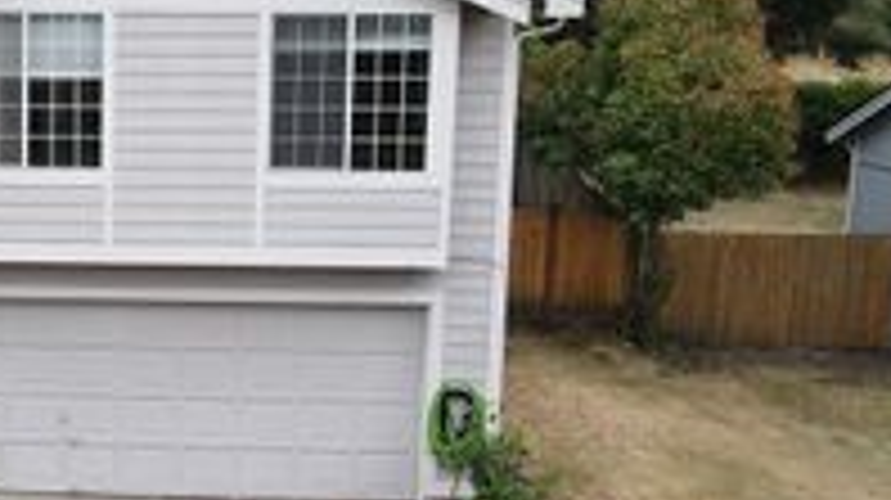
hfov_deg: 29.9
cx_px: 14
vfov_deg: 18.2
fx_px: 1558
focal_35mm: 66
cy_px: 327
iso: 100
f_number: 2.8
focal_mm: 4.5
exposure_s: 1/200
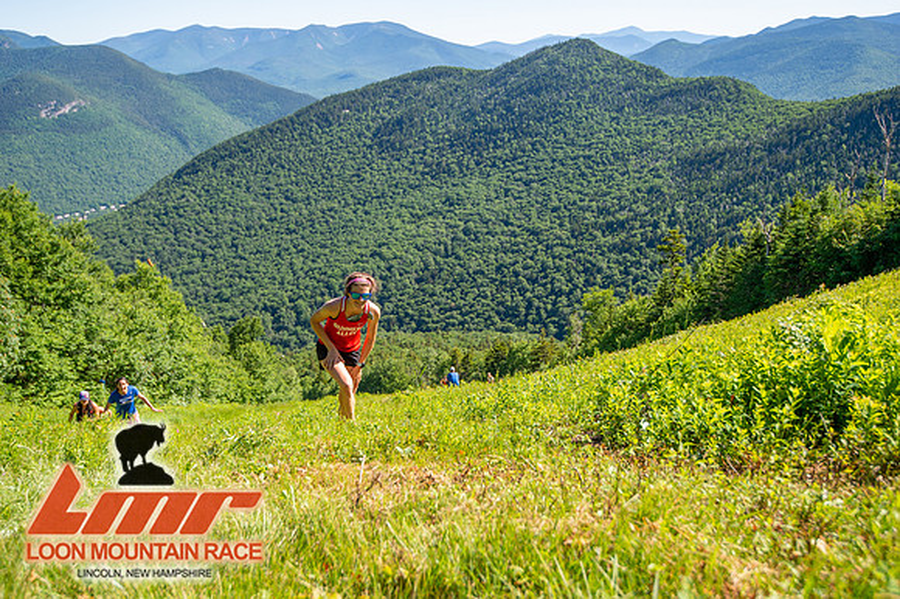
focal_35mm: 35
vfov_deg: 37.8
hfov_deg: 54.5
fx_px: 874
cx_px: 450
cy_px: 300
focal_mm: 35
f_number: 5
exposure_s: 1/320
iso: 100
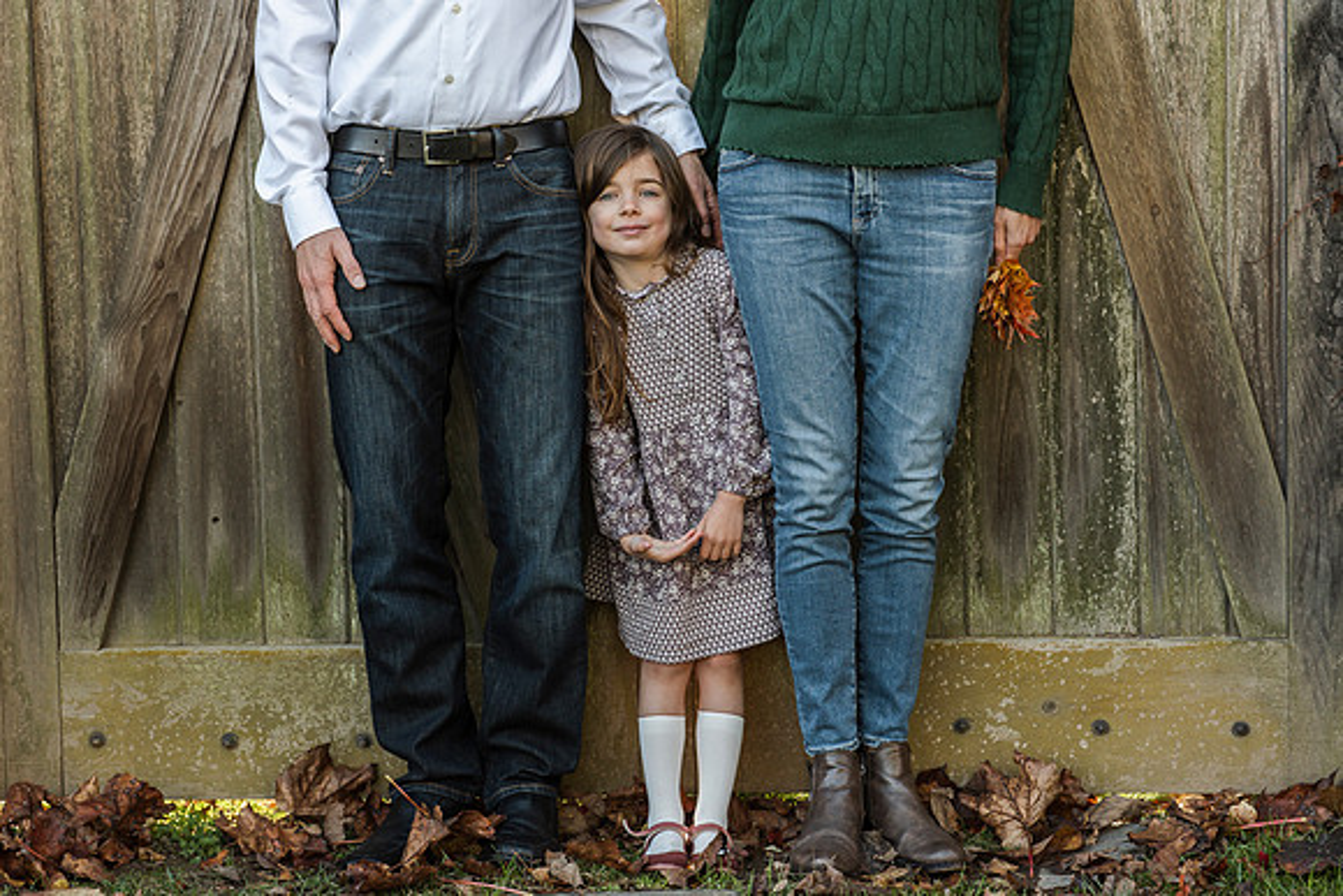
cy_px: 435
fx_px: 2688
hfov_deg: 28.0
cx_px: 663
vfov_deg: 18.9
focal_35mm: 72
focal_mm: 70
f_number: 6.3
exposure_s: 1/160
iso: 640
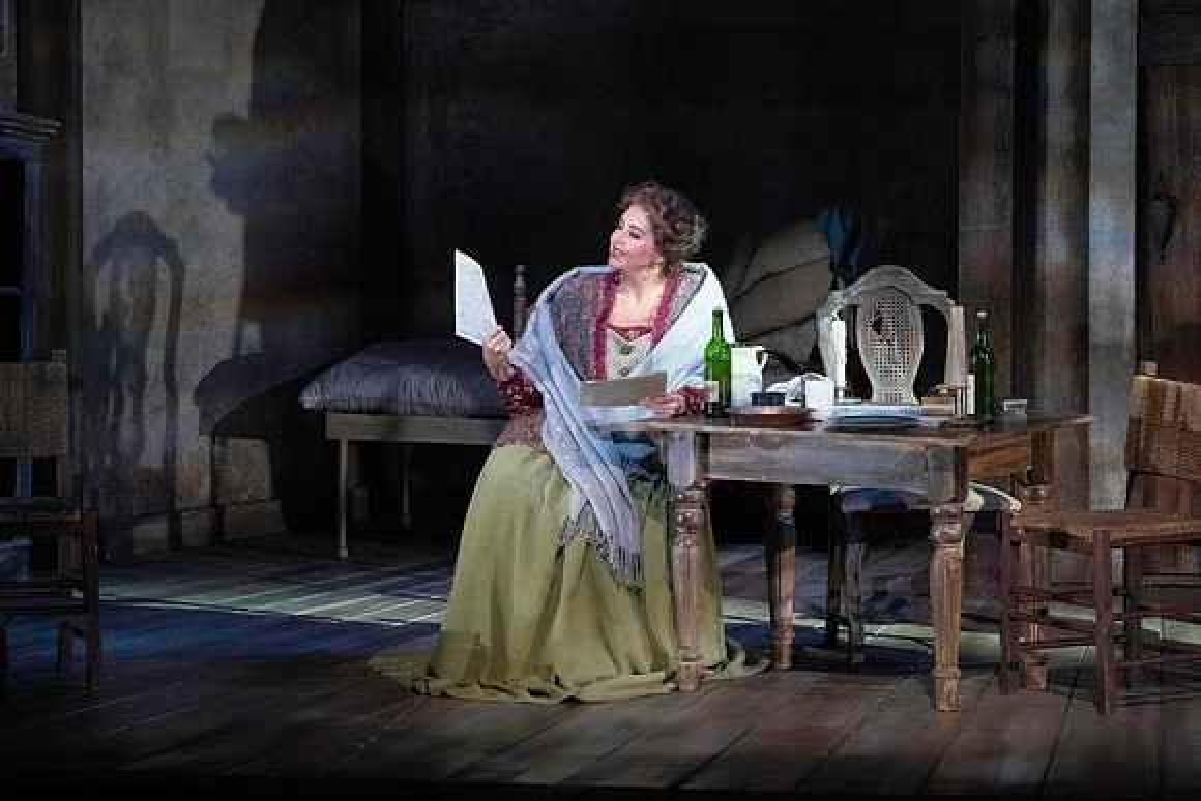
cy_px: 400
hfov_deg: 5.2
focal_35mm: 400
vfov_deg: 3.4
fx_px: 13347
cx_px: 600
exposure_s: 1/320
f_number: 9
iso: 16000
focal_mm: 400
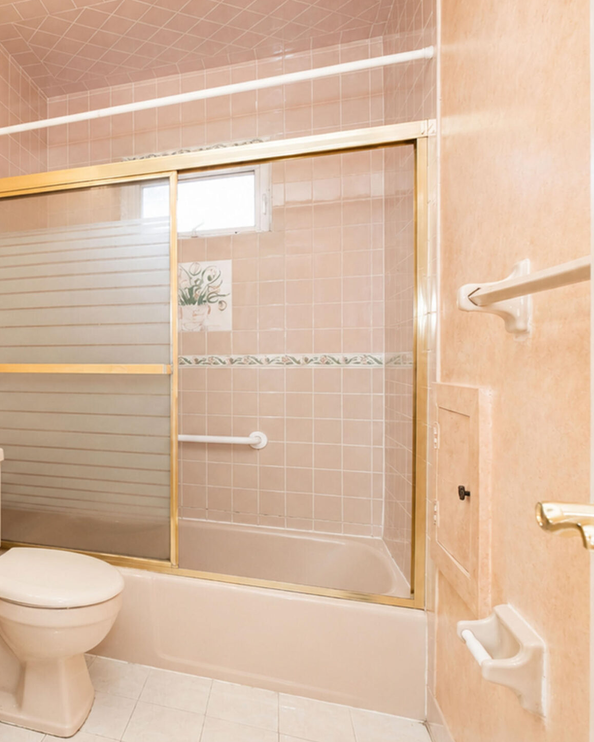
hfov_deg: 50.0
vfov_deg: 68.1
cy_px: 370
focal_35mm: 25
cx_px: 53
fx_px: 550
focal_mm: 10
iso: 2000
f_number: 7.1
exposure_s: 1/60
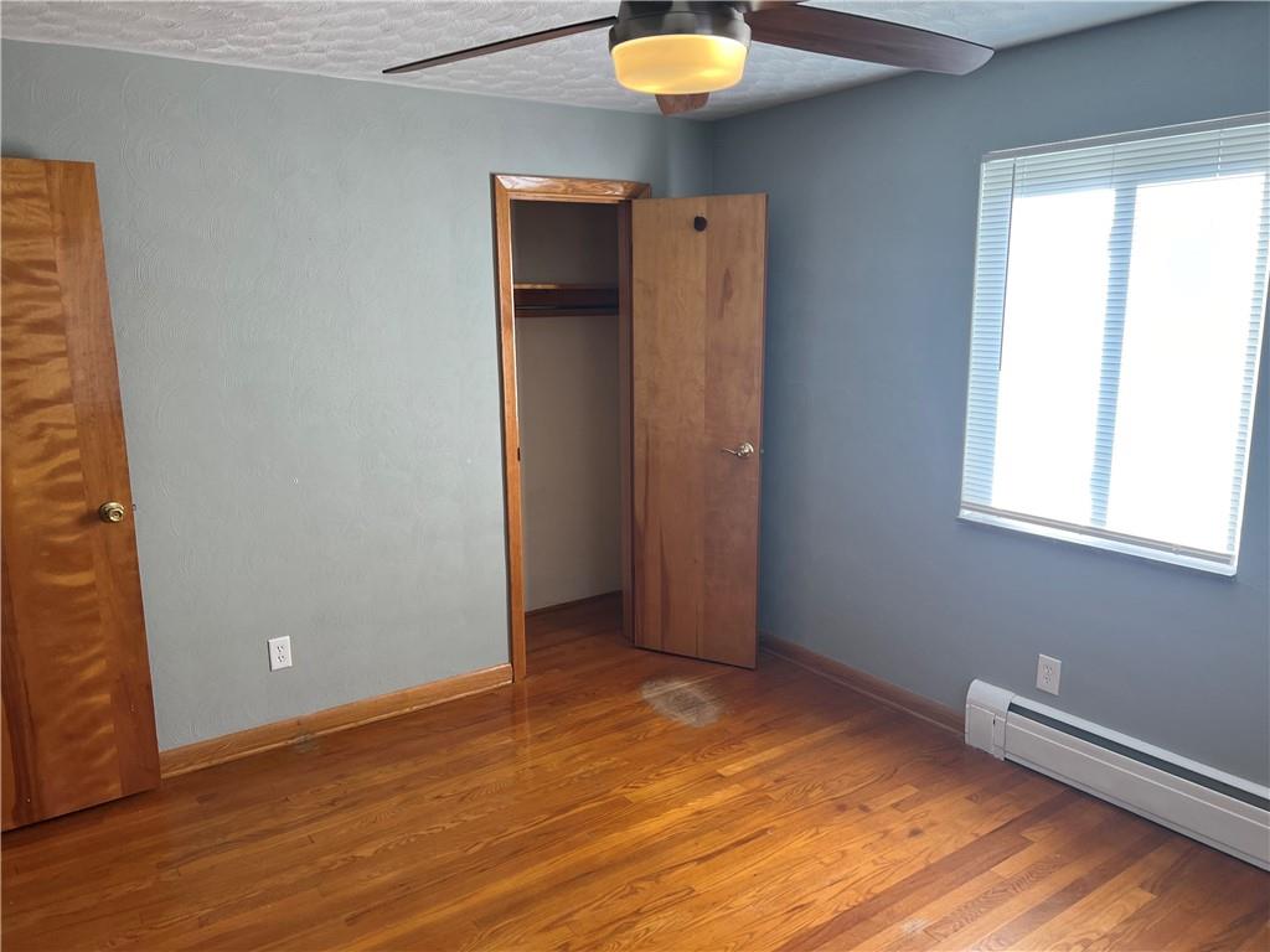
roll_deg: +1.0
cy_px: 476
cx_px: 635
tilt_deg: -11.2
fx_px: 954
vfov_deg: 53.1
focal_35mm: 26
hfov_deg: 67.3
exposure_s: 1/120
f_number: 1.5
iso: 50
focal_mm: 5.7
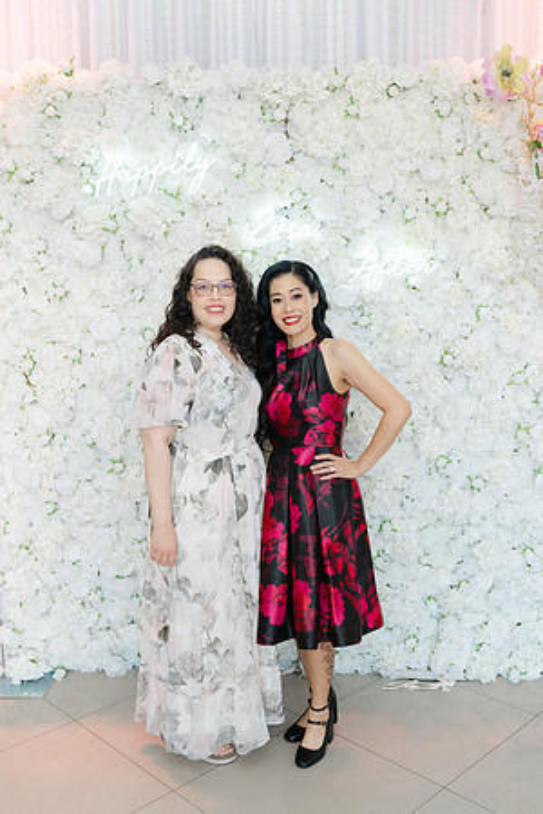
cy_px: 407
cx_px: 272
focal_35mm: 35
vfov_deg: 54.4
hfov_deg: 37.9
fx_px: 792
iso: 400
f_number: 4
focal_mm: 35
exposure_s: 1/160
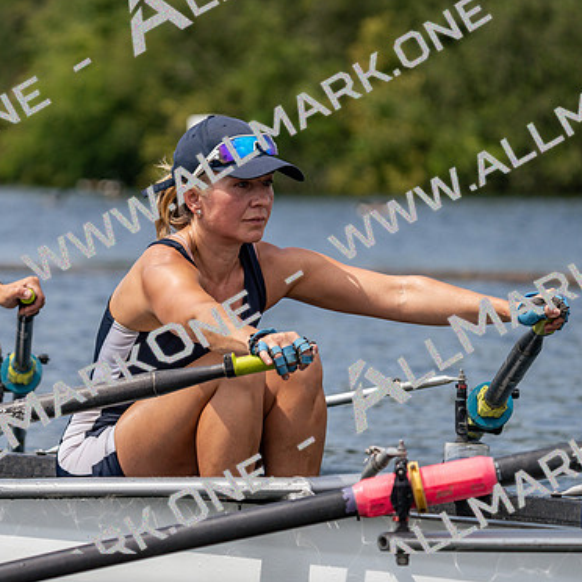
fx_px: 5041
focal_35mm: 265
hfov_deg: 6.6
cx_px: 214
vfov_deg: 6.6
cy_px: 286
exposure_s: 1/1600
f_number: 5.6
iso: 250
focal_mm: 200
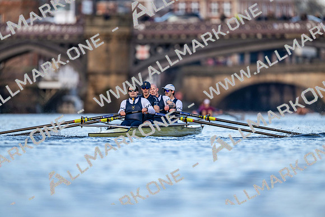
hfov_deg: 3.4
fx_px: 5418
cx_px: 162
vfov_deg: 2.3
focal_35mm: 600
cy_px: 108
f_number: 4
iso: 1000
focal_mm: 600
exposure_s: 1/2500
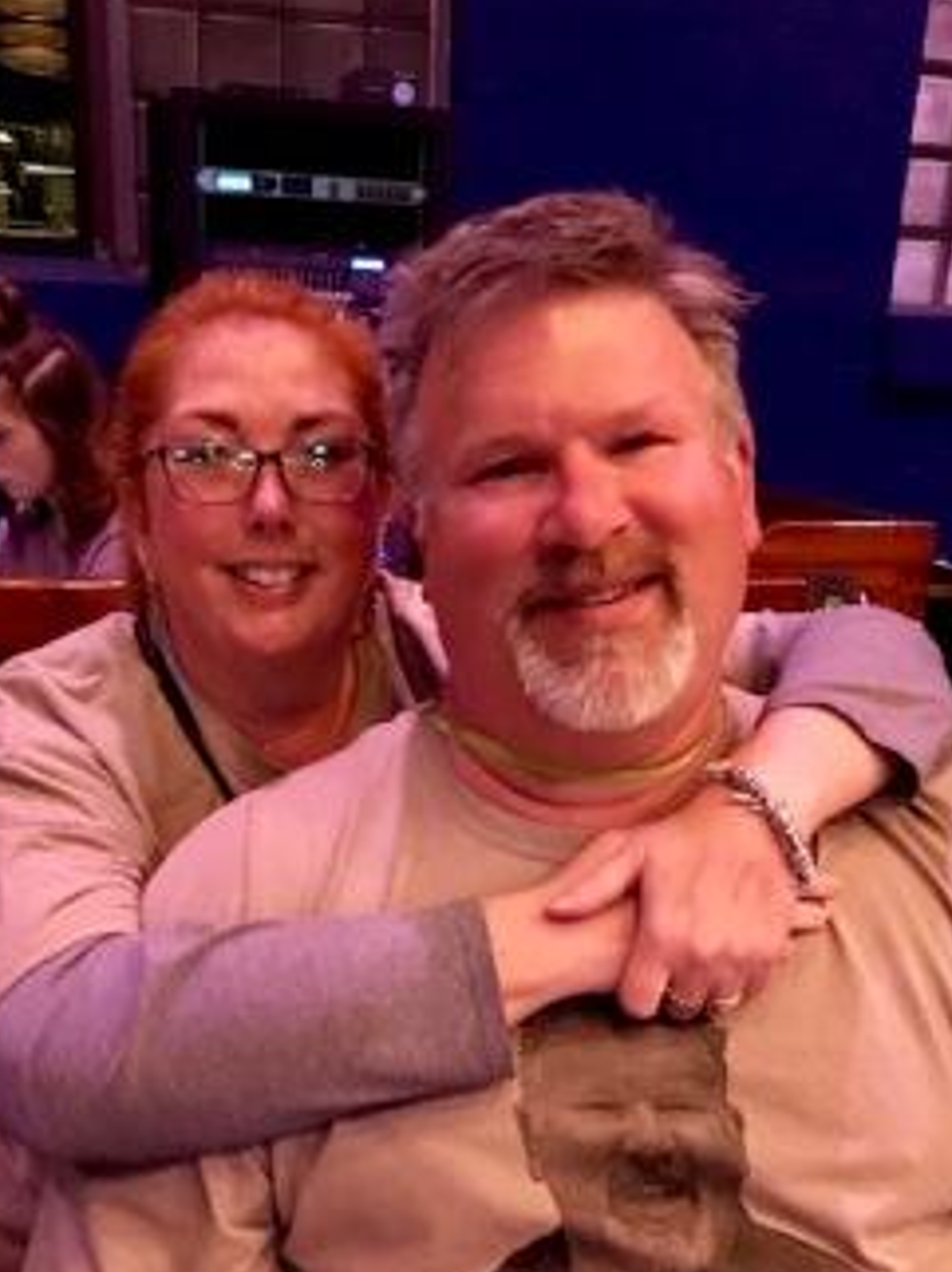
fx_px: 1432
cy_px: 861
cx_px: 423
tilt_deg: -17.5
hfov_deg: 36.7
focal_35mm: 39
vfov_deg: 47.0
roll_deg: -1.9
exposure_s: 1/4
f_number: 1.8
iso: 200
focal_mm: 3.99
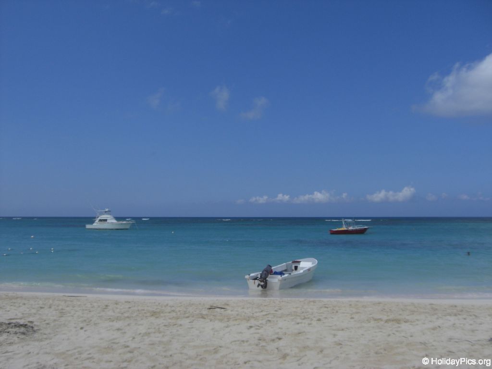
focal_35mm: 38
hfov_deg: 49.0
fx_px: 540
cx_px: 246
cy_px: 184
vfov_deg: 37.7
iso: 64
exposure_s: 1/320
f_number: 8
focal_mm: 6.2
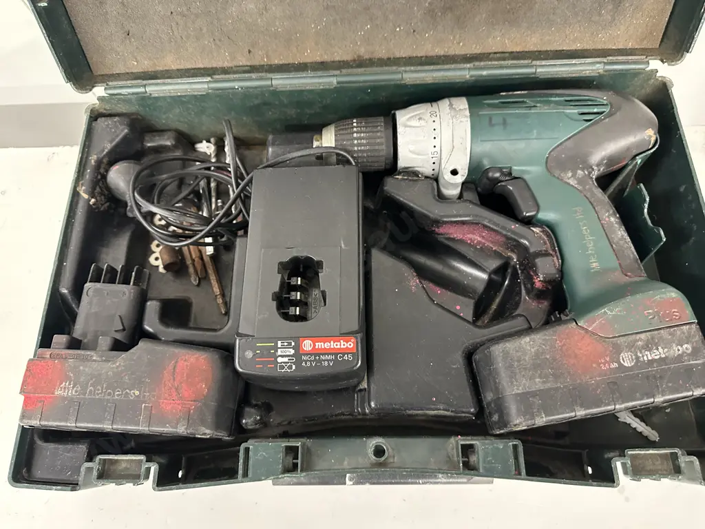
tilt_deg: -67.9
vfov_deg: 56.8
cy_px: 264
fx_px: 489
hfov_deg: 71.6
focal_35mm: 24
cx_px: 352
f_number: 1.78
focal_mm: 6.86
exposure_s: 1/33
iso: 640
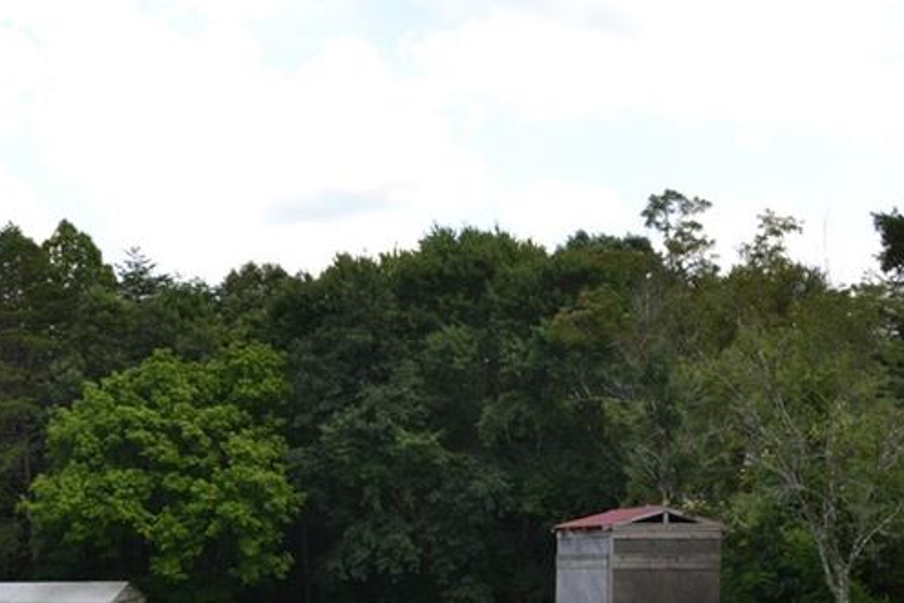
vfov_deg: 21.6
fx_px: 1557
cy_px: 495
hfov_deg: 31.9
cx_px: 237
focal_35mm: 62
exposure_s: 1/200
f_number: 7.1
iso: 100
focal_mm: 20
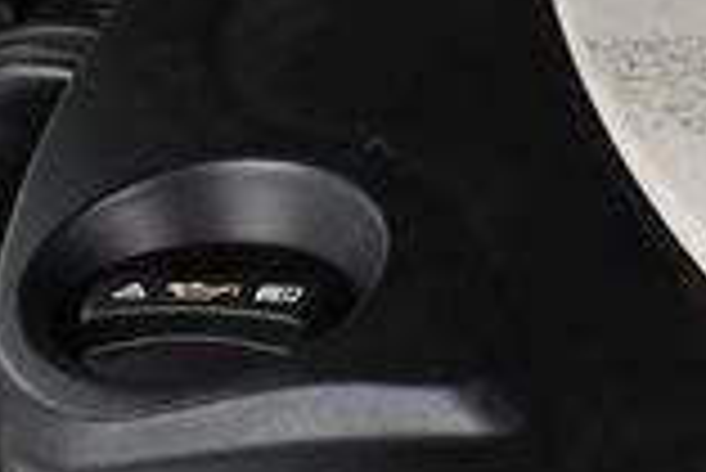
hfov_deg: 11.3
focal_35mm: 171
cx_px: 1178
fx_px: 3357
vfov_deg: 8.0
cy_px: -45
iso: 3200
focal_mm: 21
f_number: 3.8
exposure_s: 1/80
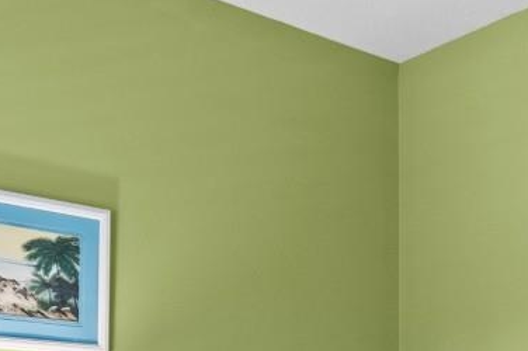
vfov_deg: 18.1
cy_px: 486
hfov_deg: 28.9
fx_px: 1011
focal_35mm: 69
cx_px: 389
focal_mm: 11
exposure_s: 1/3
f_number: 4.8
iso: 100
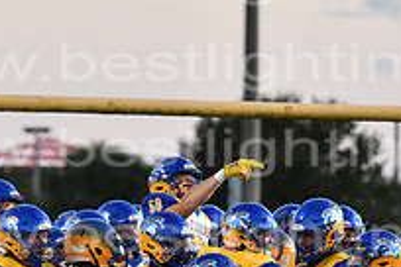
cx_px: 322
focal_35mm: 574
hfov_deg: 3.6
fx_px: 6398
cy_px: 282
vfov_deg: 2.4
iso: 1600
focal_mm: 135
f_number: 4
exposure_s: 1/800
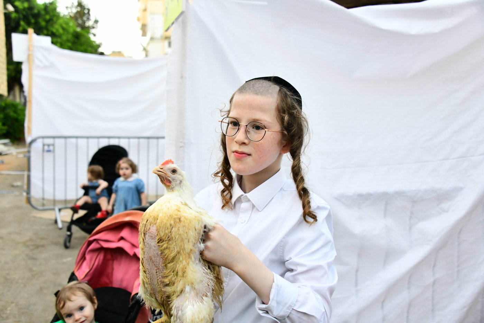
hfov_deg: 48.5
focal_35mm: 40
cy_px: 162
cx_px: 242
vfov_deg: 33.4
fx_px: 538
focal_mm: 40
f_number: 5.6
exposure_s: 1/320
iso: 2500
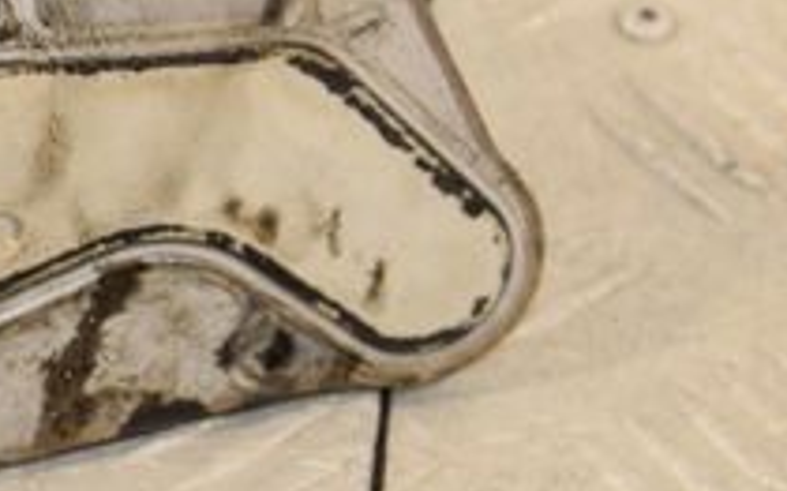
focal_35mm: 289
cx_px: -221
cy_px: 71
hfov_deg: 7.2
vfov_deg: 4.5
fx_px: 6195
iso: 800
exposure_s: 1/200
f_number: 7.1
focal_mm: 62
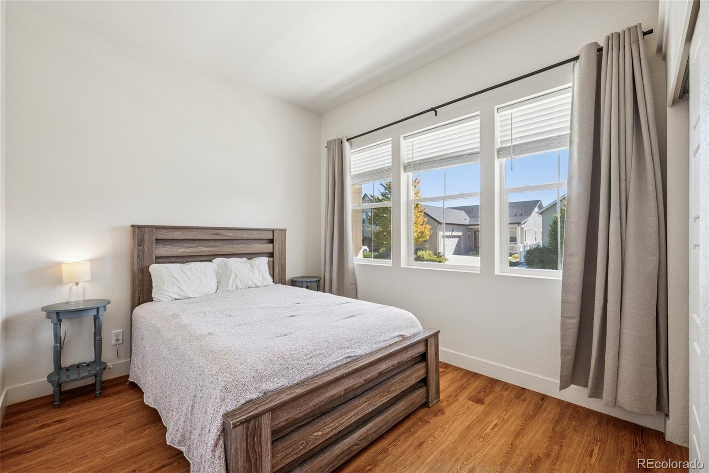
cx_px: 354
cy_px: 236
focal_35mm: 15
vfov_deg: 77.3
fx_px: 295
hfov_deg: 100.4
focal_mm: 15
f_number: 11
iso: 800
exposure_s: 1/40
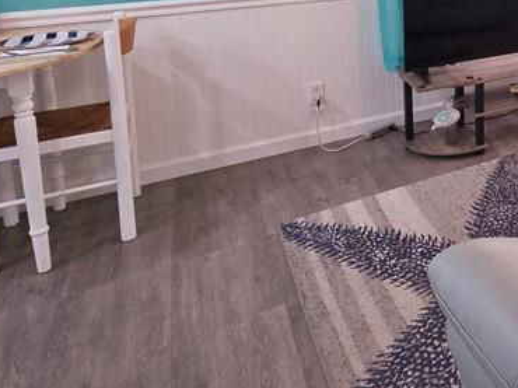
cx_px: 630
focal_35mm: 36
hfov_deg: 37.7
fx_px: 538
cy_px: -35
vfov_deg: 34.4
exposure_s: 1/60.2
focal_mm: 2.2
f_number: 2.2
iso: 80
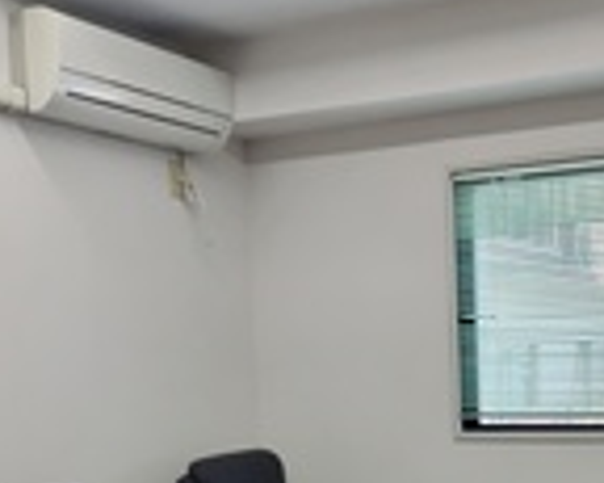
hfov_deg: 31.0
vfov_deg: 24.2
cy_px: 483
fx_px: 1072
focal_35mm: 60
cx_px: 445
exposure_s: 1/60
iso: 74
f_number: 1.9
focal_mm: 5.5
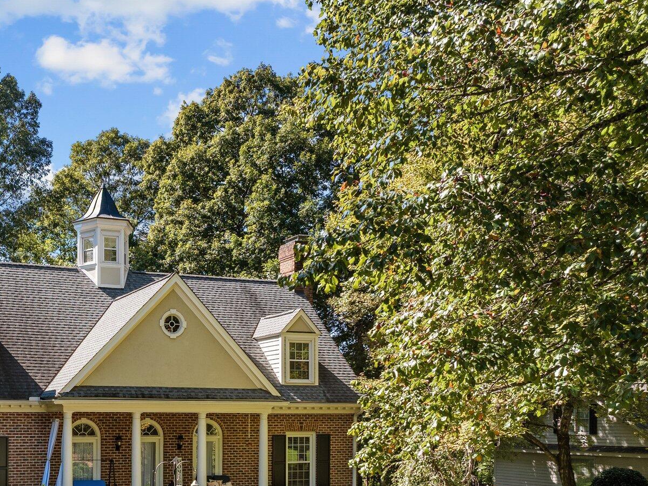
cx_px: 121
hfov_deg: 43.4
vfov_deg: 33.7
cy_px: 411
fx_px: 767
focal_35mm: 41
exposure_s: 1/100
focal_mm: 12.29
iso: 150
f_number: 2.8
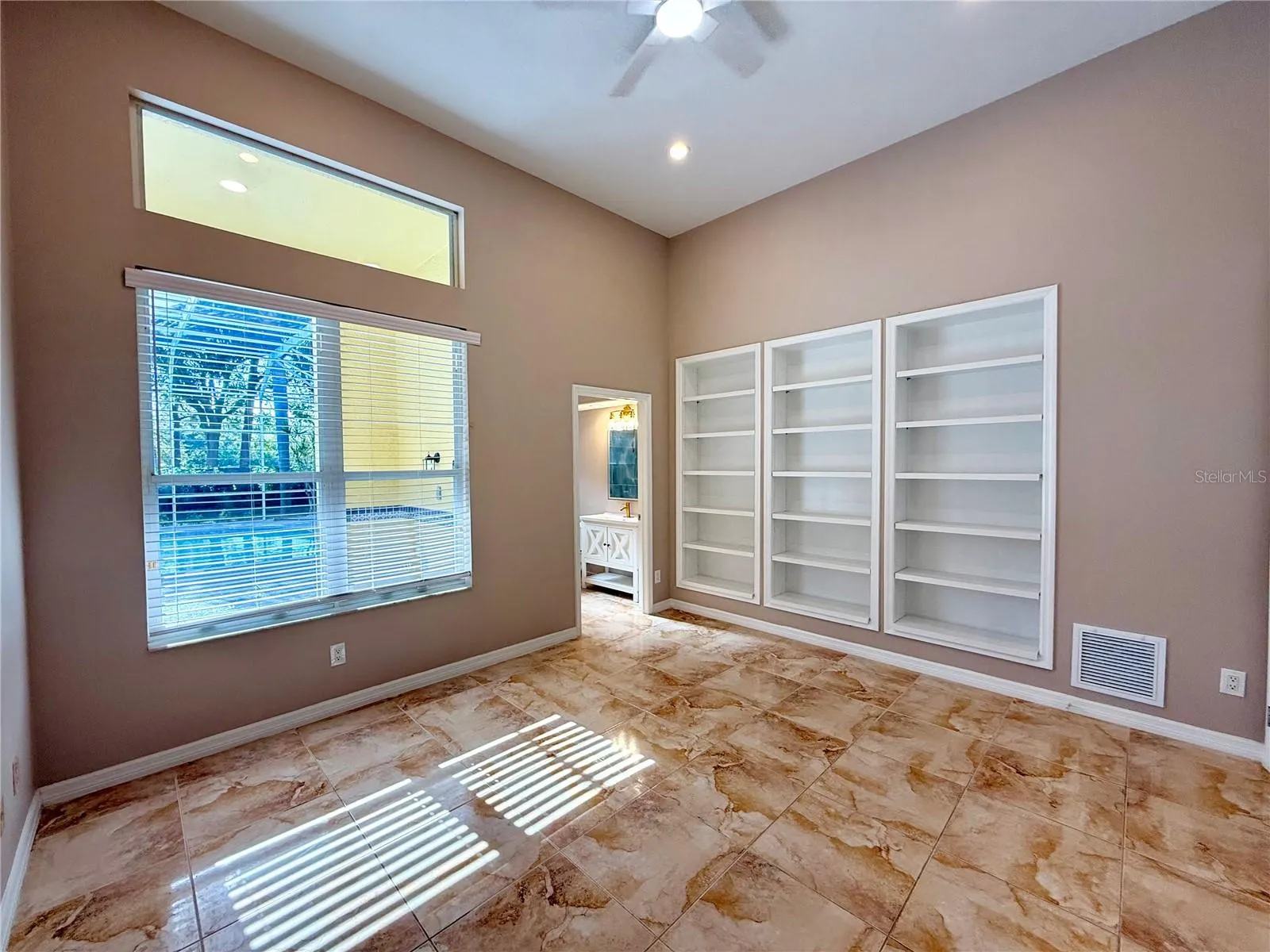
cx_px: 635
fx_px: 514
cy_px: 476
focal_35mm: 14
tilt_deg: -1.2
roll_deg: +0.3
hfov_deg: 102.1
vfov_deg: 85.7
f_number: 2.2
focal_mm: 2.22
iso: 100
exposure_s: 1/120
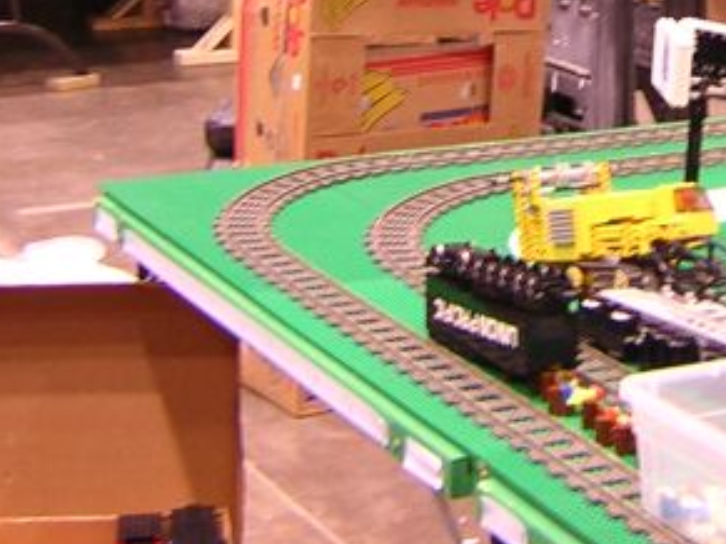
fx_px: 2075
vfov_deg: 14.3
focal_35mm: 99
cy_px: -180
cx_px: 711
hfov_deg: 19.3
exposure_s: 1/3.8
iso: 100
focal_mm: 4.7
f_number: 2.6
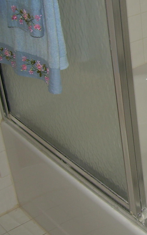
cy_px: 94
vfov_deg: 25.5
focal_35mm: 81
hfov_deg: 15.0
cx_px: 216
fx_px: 519
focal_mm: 6.3
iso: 50
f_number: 2.8
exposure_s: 1/60
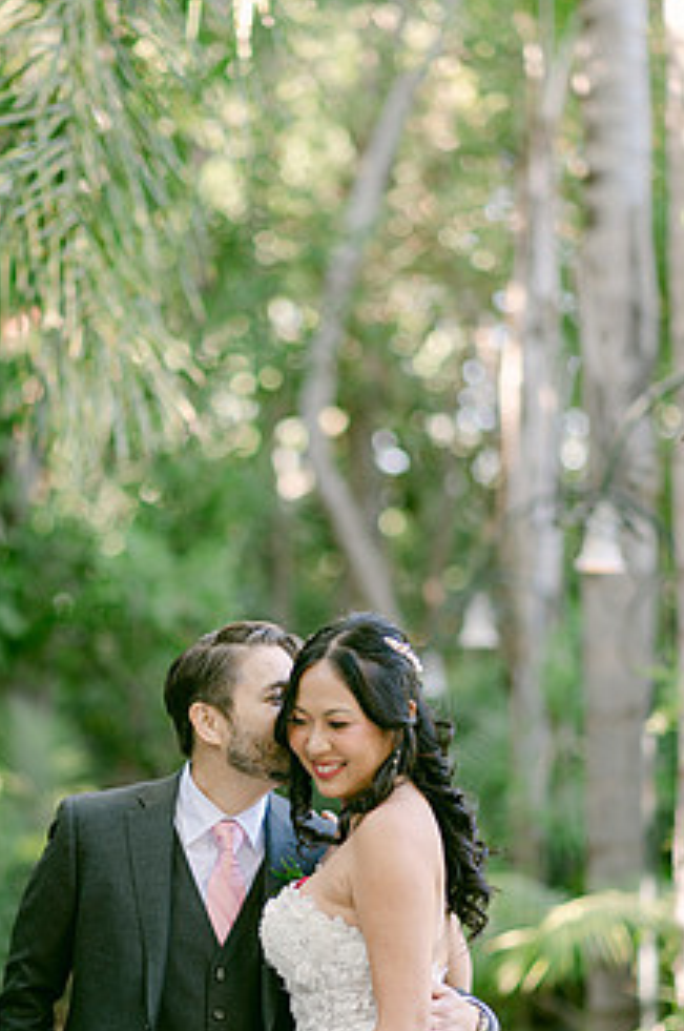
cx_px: 254
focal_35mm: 117
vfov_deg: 17.5
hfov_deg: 11.7
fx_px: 3345
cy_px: 637
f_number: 2
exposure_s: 1/125
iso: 180
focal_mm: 85
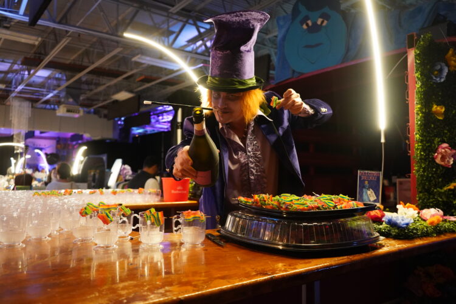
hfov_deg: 65.5
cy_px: 152
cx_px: 228
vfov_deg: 46.4
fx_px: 355
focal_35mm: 28
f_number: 4
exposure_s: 1/60
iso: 8000
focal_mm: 28
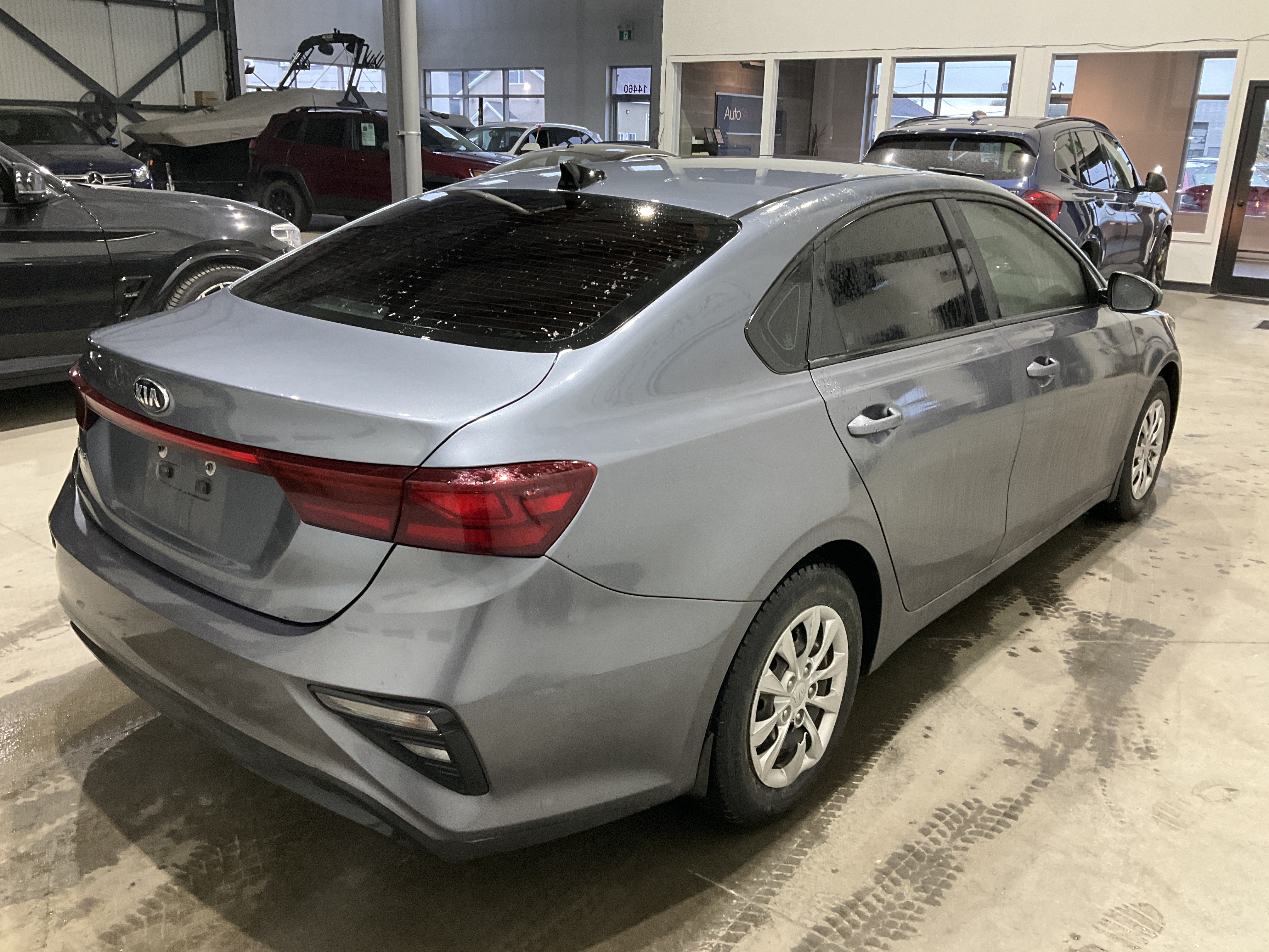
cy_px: 476
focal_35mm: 29
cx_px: 634
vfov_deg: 48.2
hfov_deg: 61.7
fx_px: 1063
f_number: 1.8
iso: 160
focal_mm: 3
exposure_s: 1/60
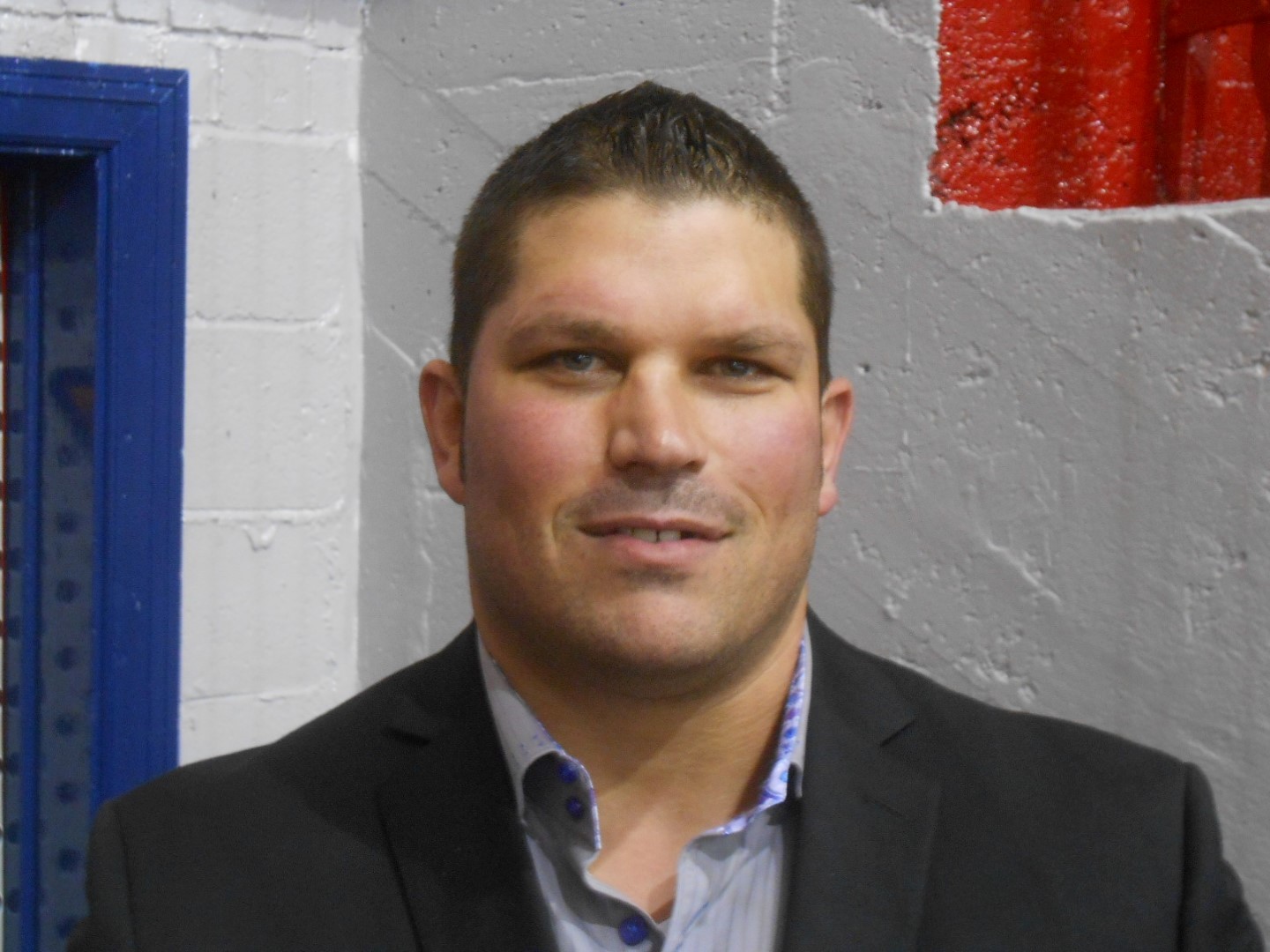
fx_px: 2972
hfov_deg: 24.1
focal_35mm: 81
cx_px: 635
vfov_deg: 18.2
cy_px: 476
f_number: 6.6
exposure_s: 1/6
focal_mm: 14.5
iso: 400
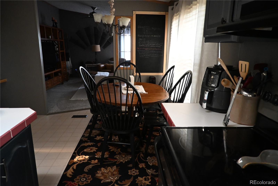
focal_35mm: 24
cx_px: 139
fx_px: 185
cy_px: 93
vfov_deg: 53.1
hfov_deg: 73.8
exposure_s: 1/80
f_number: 3.5
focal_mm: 16
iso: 3200
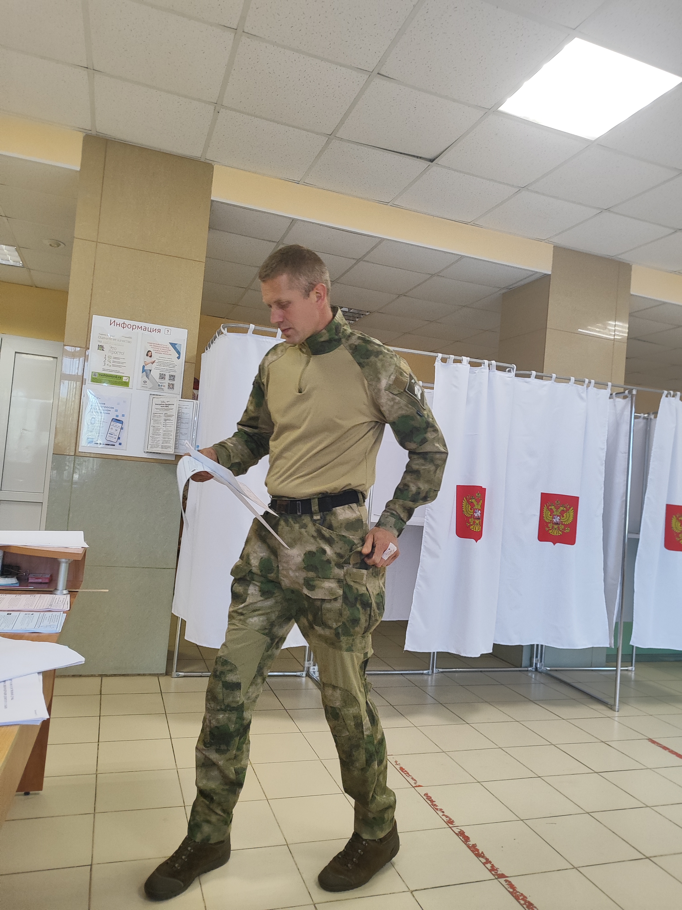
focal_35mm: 24
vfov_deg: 71.6
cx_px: 341
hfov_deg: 56.8
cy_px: 455
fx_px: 630
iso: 455
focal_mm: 5.89
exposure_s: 1/100
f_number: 1.89
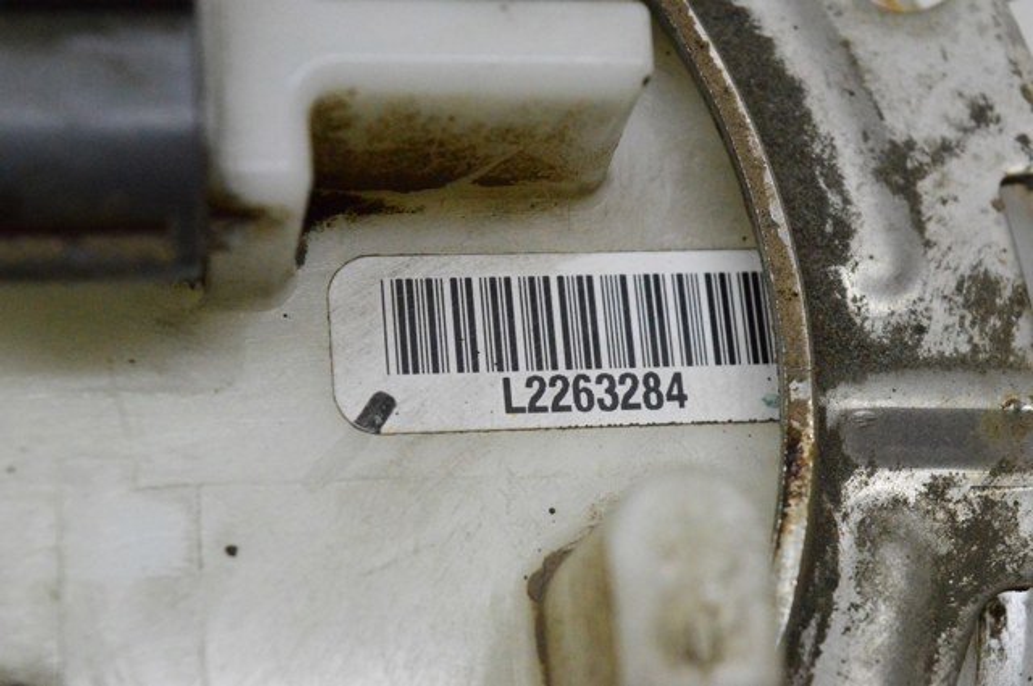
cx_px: 516
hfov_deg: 24.6
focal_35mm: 82
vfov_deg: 16.5
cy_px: 343
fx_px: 2364
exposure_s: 1/400
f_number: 10
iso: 6400
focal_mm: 55
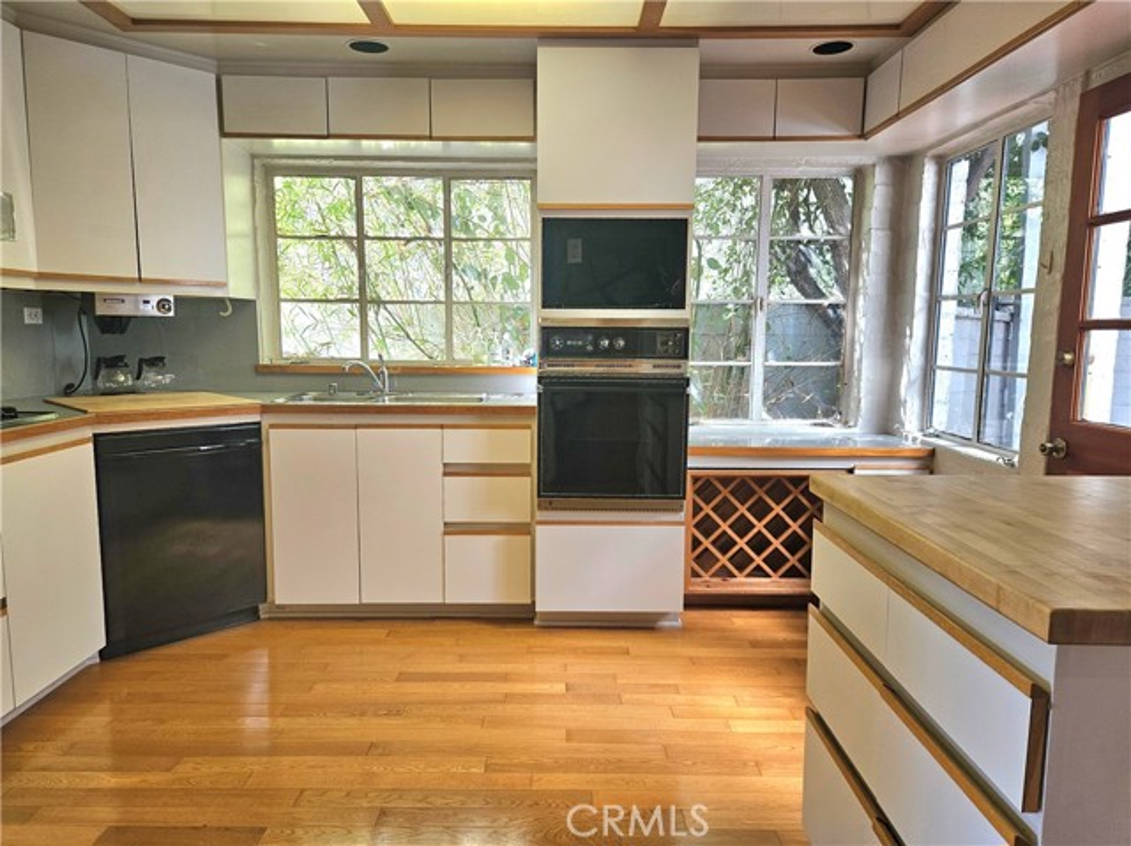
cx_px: 566
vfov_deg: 58.8
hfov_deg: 74.0
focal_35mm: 23
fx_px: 751
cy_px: 423
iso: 125
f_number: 1.8
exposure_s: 1/120
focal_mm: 5.4
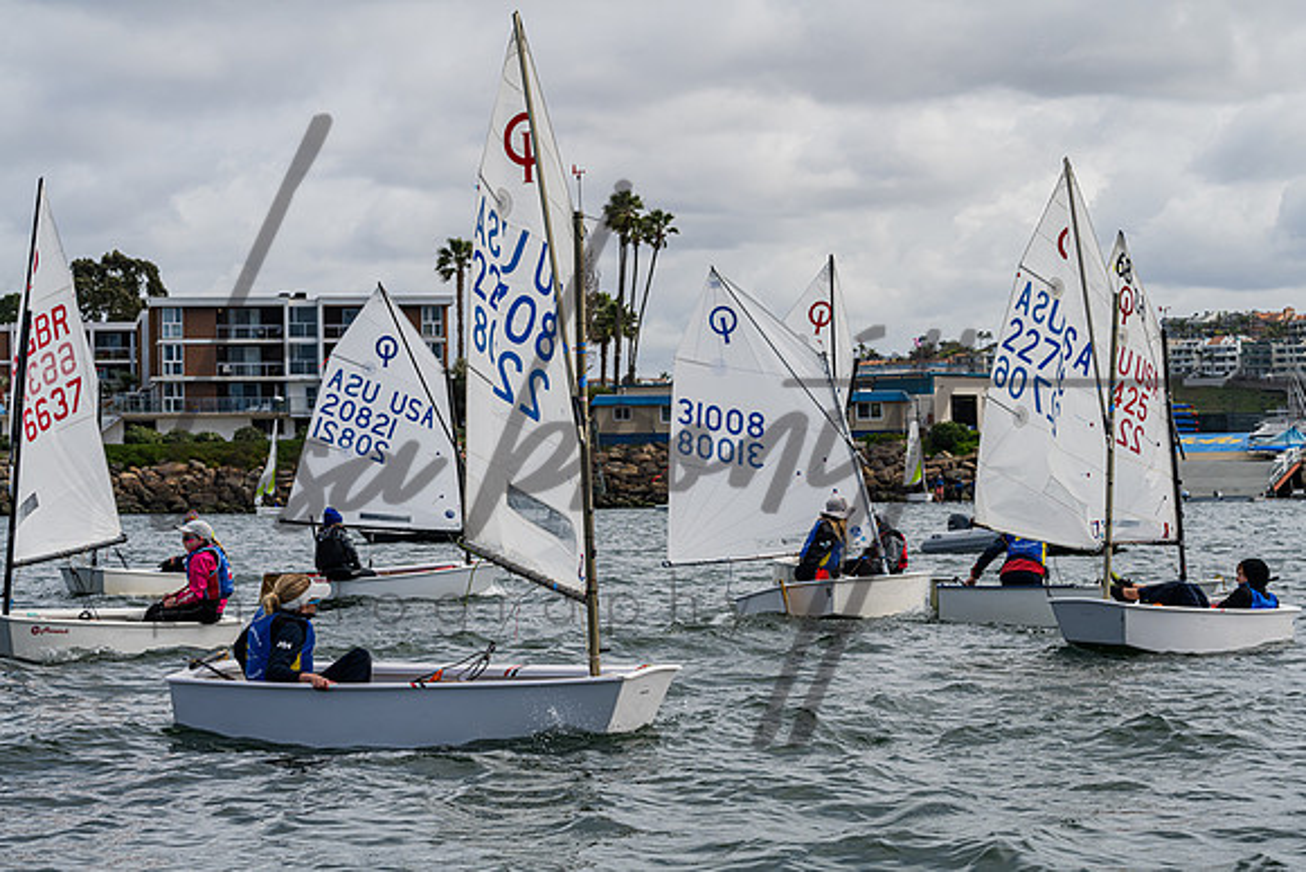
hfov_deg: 20.4
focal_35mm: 100
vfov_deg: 13.7
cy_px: 436
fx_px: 3628
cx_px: 653
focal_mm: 100
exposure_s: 1/640
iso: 320
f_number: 13
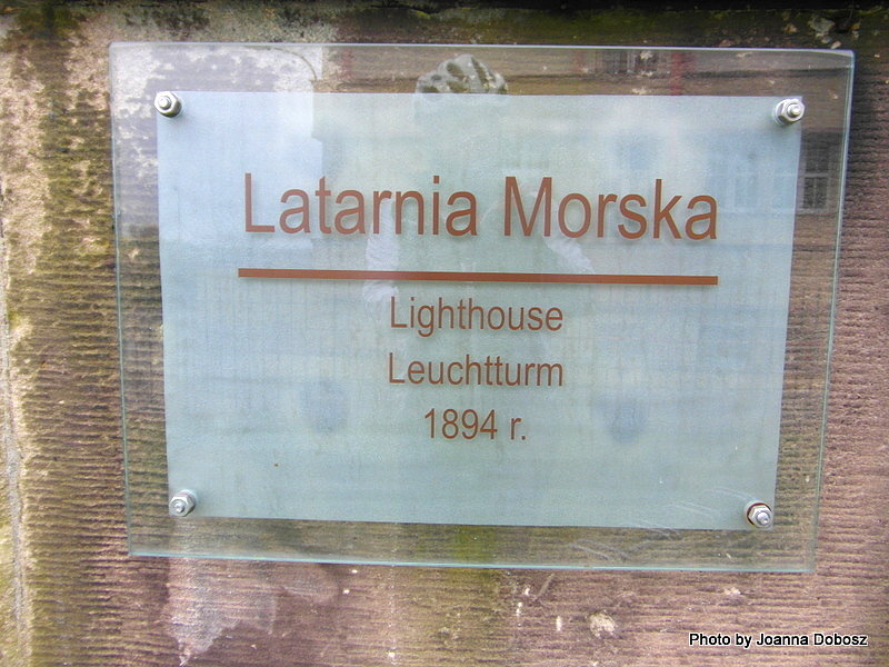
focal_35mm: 24
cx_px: 444
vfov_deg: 56.8
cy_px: 334
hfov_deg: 71.6
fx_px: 616
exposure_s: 1/180
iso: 100
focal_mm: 4
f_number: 3.2
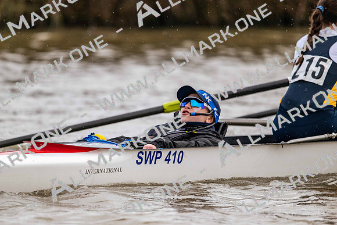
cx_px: 168
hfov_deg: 5.2
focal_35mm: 400
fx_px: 3745
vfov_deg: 3.4
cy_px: 112
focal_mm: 400
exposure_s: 1/1600
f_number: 4.5
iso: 2500
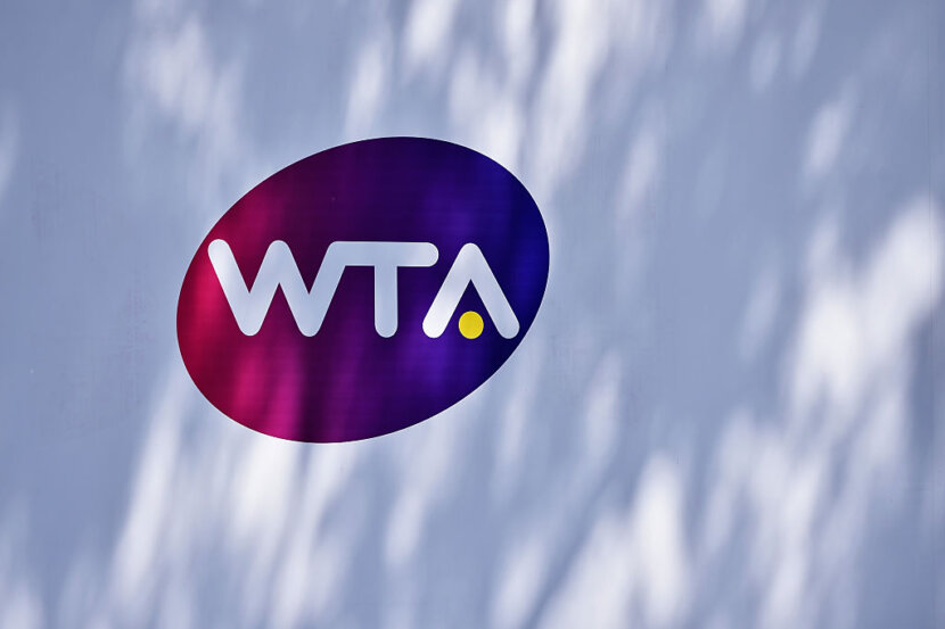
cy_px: 314
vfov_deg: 3.4
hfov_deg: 5.2
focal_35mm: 400
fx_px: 10497
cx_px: 472
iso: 200
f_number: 4
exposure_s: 1/1250
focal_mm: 400
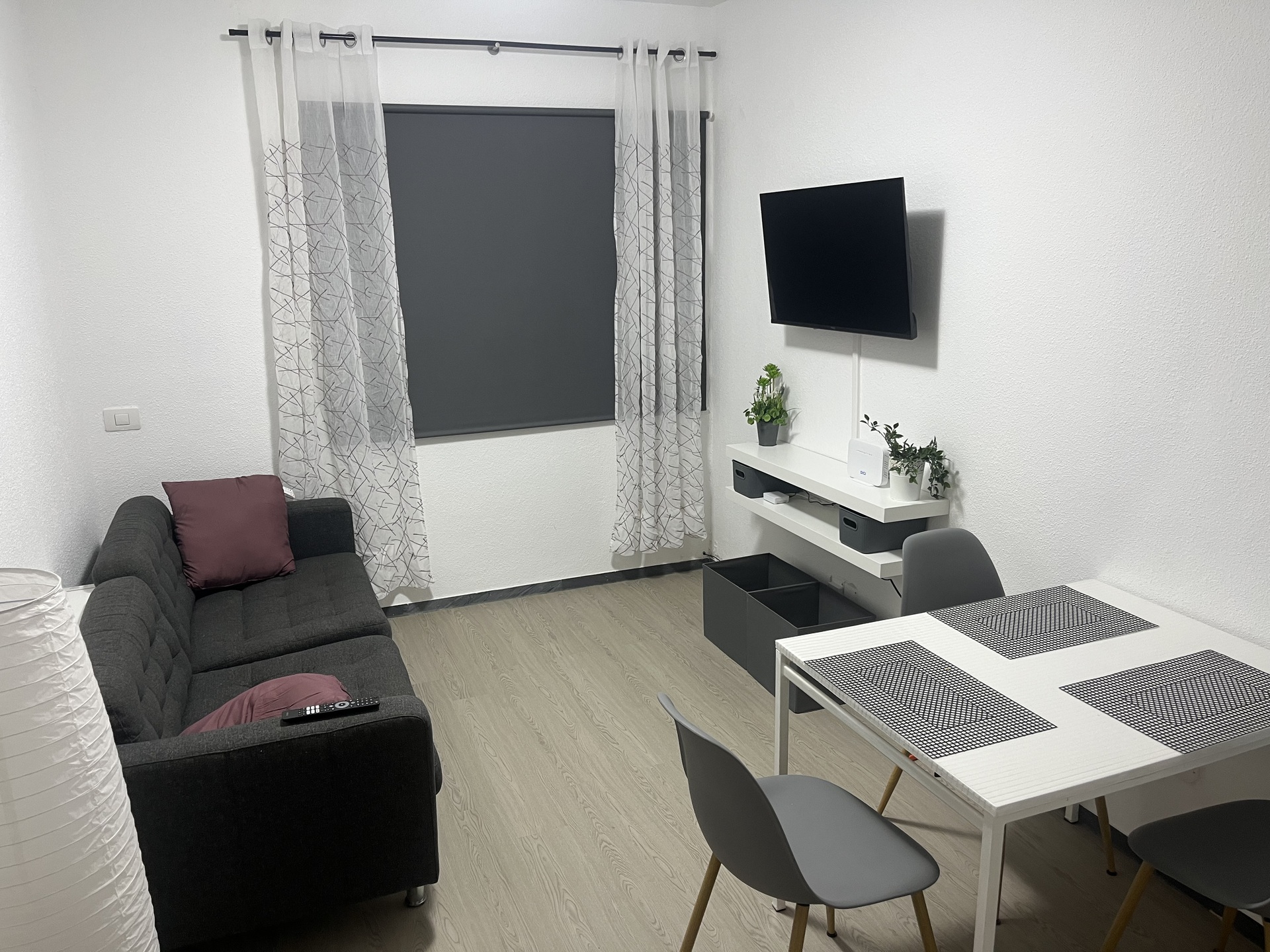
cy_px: 476
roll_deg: +1.3
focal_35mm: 26
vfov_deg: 53.1
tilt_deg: -15.2
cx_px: 635
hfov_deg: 67.3
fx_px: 954
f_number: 1.6
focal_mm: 5.1
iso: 100
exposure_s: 1/50
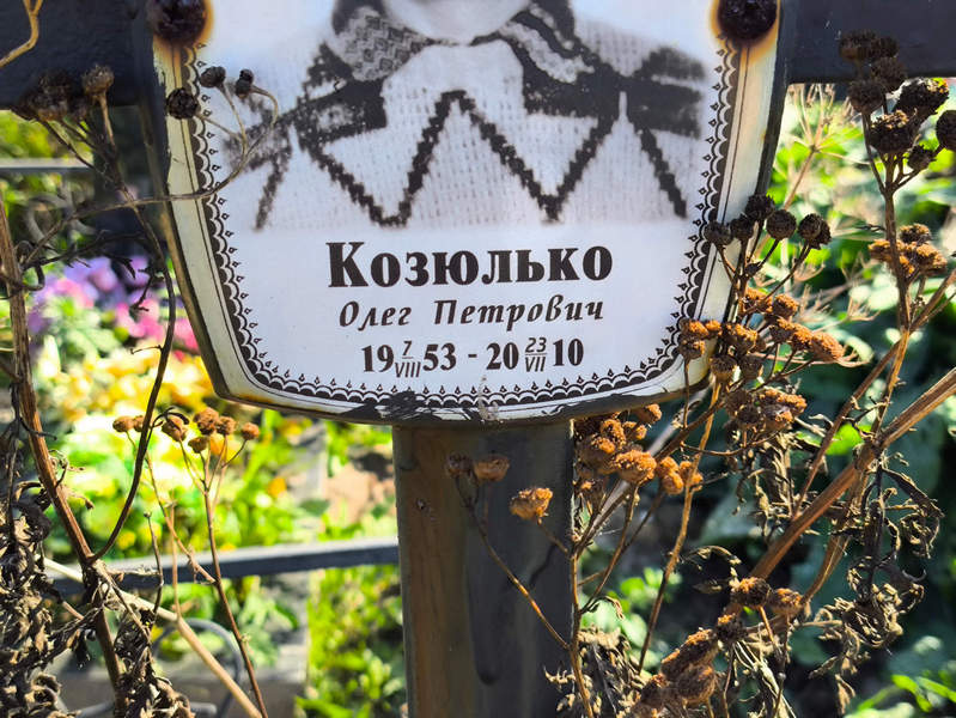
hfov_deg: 38.2
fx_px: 1381
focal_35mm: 50
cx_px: 478
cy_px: 359
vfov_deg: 29.1
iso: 50
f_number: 1.7
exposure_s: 1/312
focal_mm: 4.71
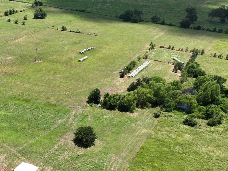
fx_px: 388
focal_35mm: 59
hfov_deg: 29.5
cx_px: -23
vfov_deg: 24.7
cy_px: 114
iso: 110
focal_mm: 12.29
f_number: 2.8
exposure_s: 1/1250
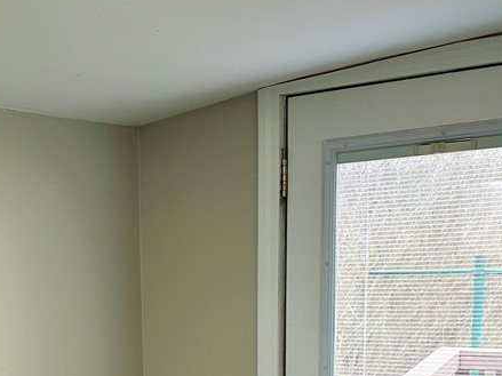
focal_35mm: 56
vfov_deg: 24.4
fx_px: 812
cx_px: 40
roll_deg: +3.4
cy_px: 410
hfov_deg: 32.5
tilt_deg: -10.0
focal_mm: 6.86
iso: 125
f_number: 1.78
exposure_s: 1/120
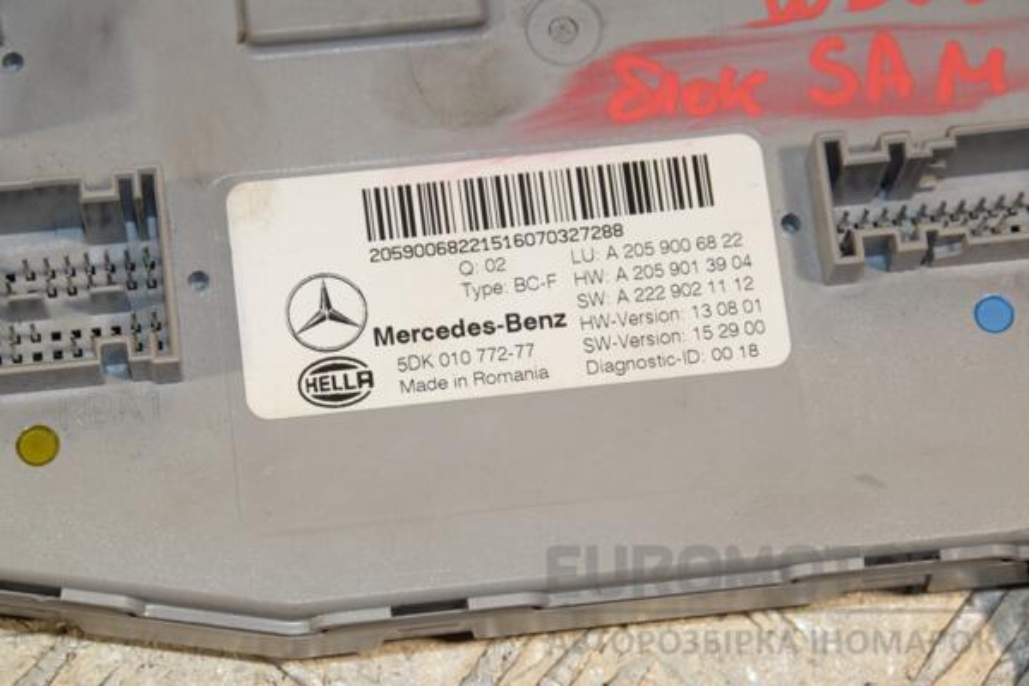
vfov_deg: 9.3
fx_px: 4201
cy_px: 343
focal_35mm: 147
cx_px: 514
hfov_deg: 14.0
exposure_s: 1/200
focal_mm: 98
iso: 800
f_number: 11
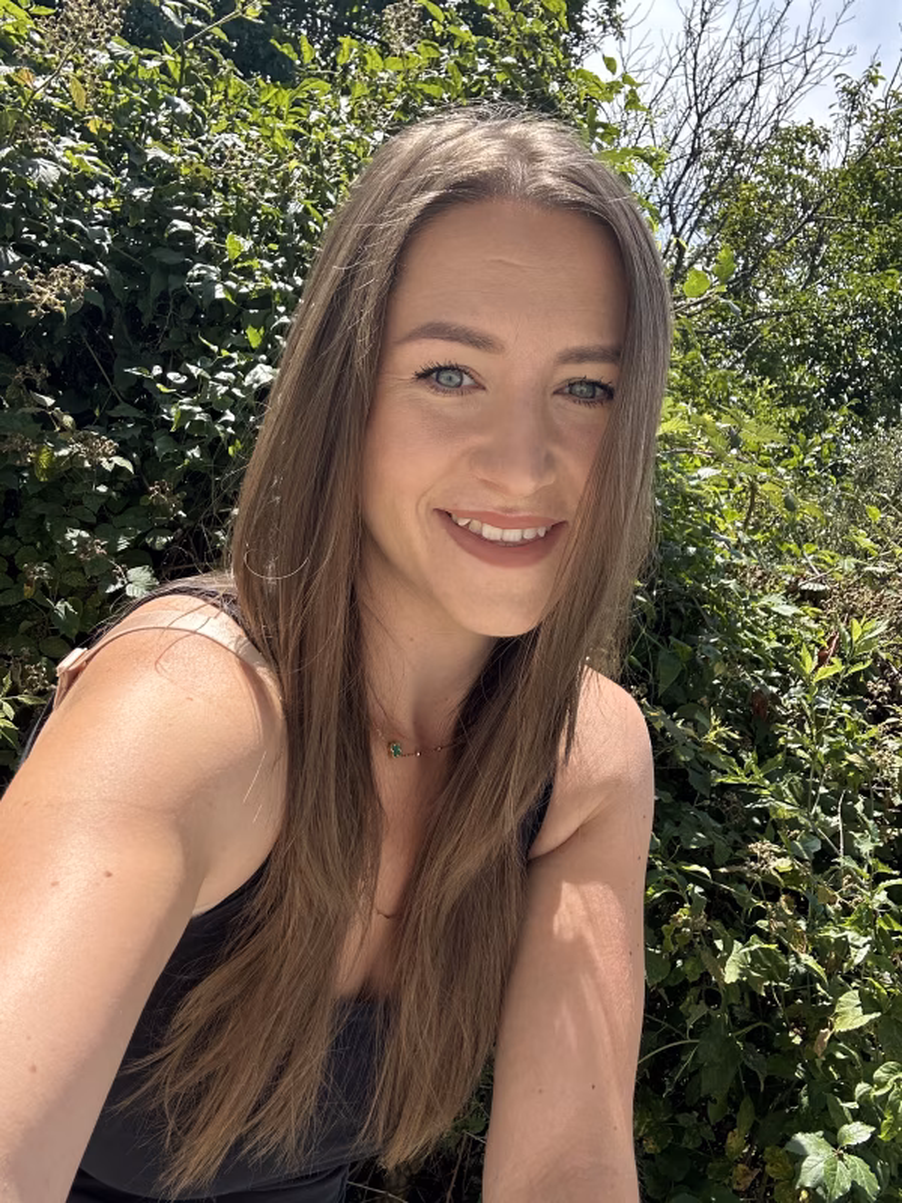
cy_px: 602
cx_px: 451
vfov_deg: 60.0
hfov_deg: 46.8
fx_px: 1042
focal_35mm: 30
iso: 25
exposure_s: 1/520
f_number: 1.9
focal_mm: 2.69
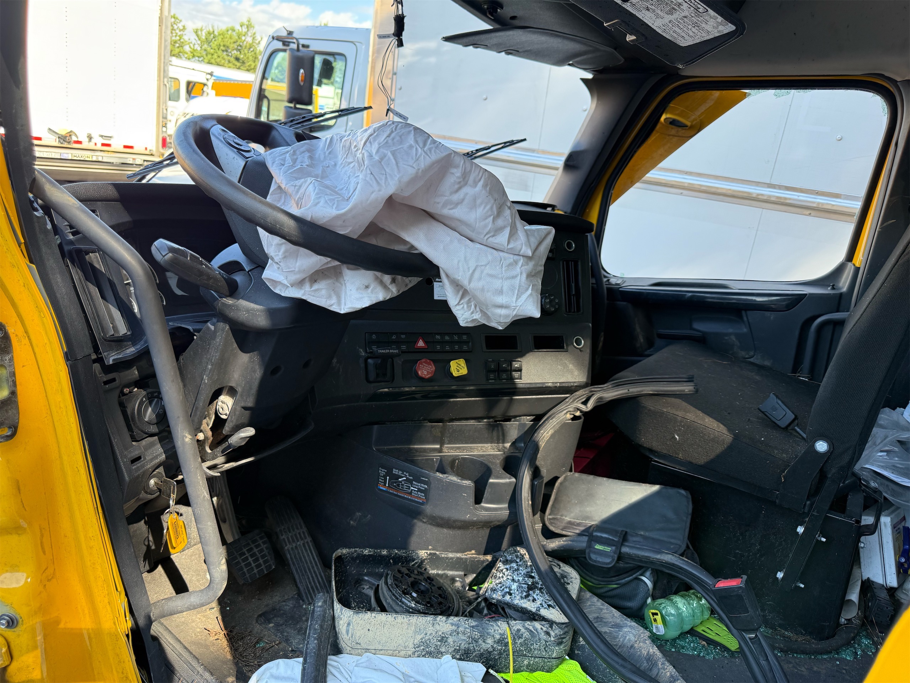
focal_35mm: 24
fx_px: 631
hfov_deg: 71.6
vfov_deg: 56.8
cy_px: 342
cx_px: 455
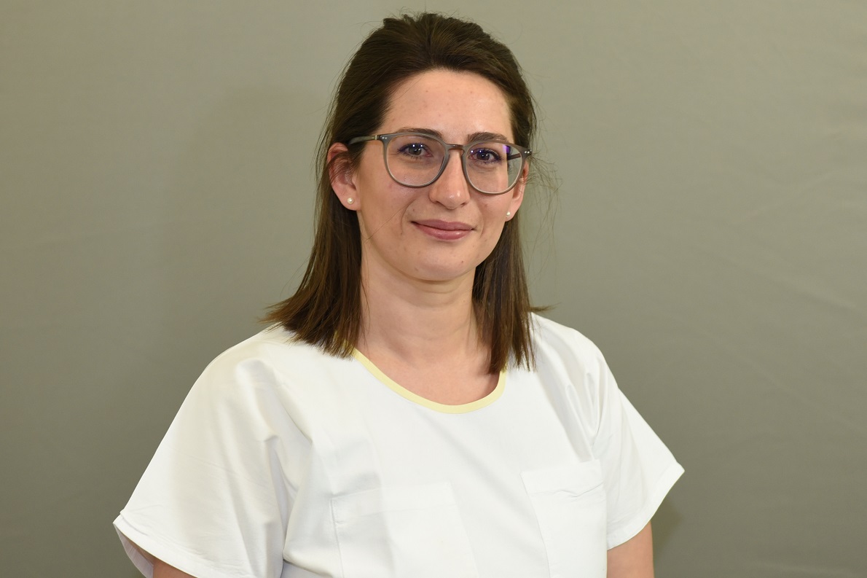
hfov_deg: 28.8
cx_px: 434
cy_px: 289
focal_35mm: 70
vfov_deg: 19.5
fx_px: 1685
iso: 1000
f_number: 5
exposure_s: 1/200
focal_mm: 70
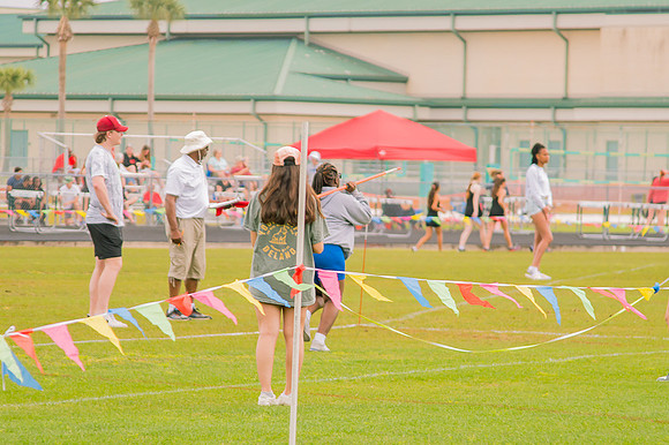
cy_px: 235
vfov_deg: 5.4
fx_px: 4731
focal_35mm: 255
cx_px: 379
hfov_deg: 8.1
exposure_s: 1/200
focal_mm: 120
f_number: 4
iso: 200
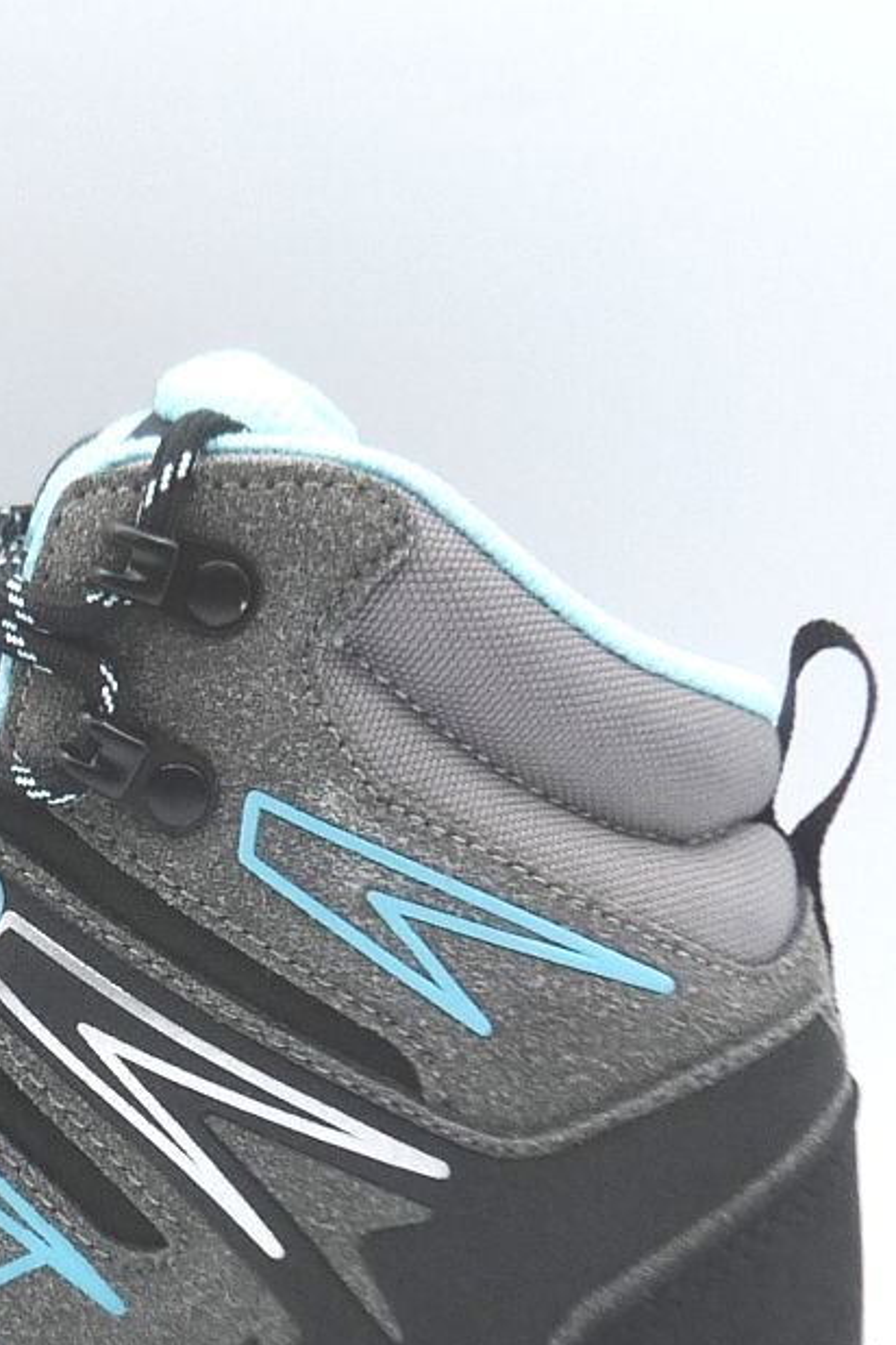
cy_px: 1075
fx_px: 3621
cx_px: -126
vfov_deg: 20.8
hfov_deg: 13.8
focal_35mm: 97
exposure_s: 1/200
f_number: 4
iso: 100
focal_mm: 4.8
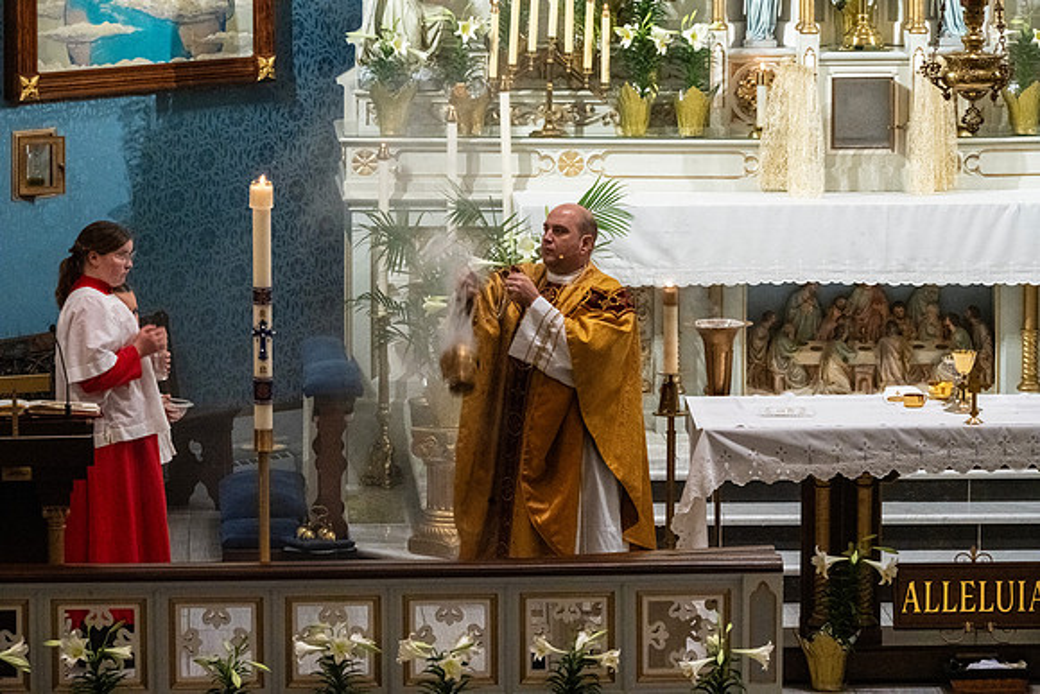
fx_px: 5779
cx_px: 520
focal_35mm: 200
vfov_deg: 6.9
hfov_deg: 10.3
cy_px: 347
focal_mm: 200
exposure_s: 1/60
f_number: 14
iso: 5000
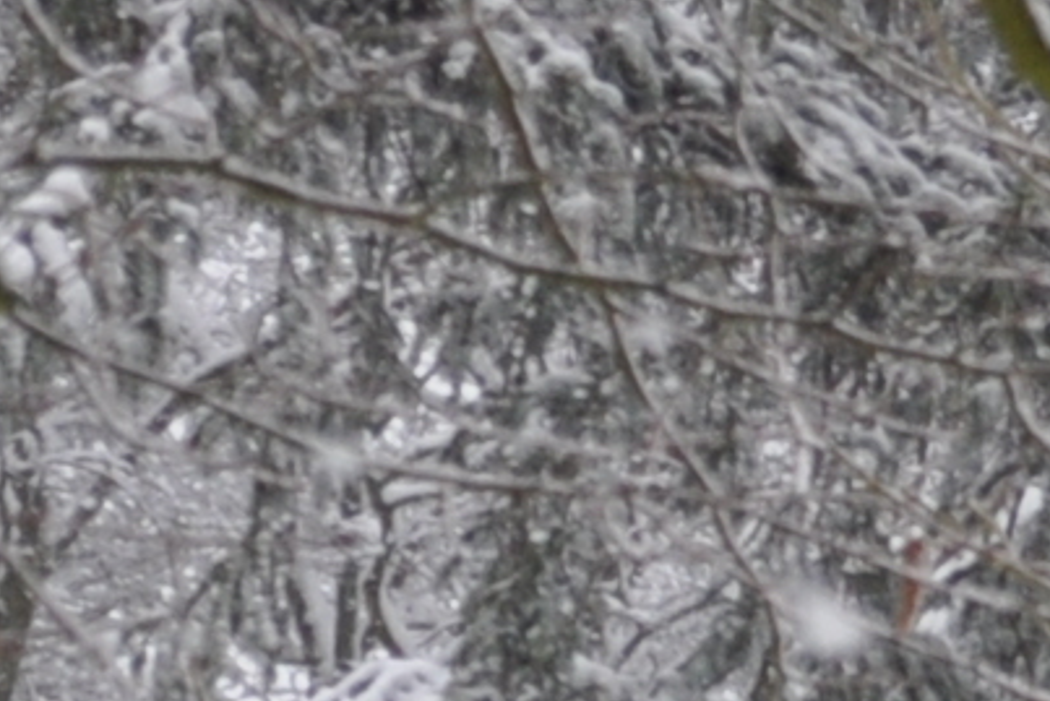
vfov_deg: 5.2
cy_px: 1152
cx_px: 868
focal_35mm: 263
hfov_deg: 7.8
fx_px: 7673
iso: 400
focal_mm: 22
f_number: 4
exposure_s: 1/1000
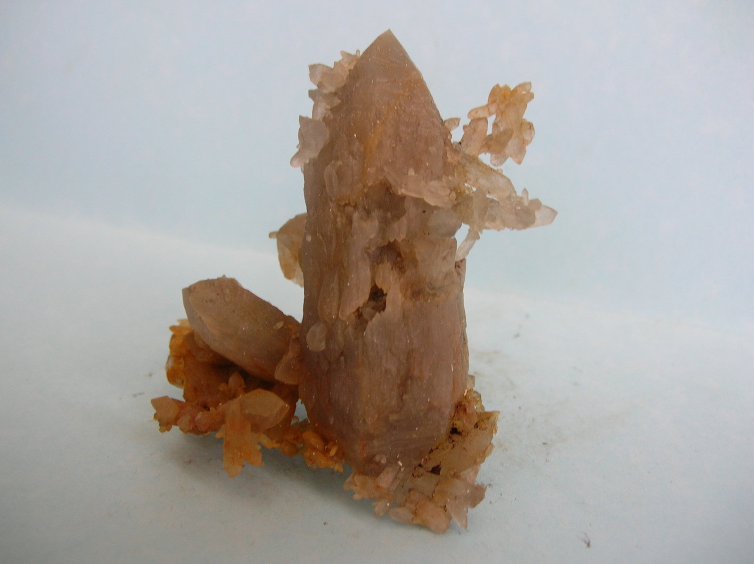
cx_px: 377
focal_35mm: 36
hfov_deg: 51.4
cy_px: 282
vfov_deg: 39.6
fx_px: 783
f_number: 2.7
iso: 50
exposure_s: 1/7.9
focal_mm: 6
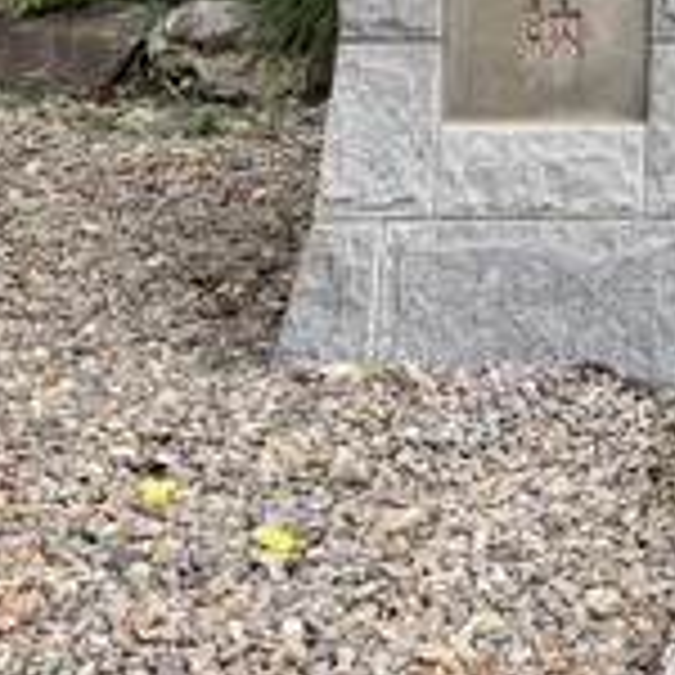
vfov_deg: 14.5
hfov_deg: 13.9
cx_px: 1332
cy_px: -488
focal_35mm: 107
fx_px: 2361
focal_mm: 5.96
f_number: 1.6
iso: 40
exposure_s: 1/258
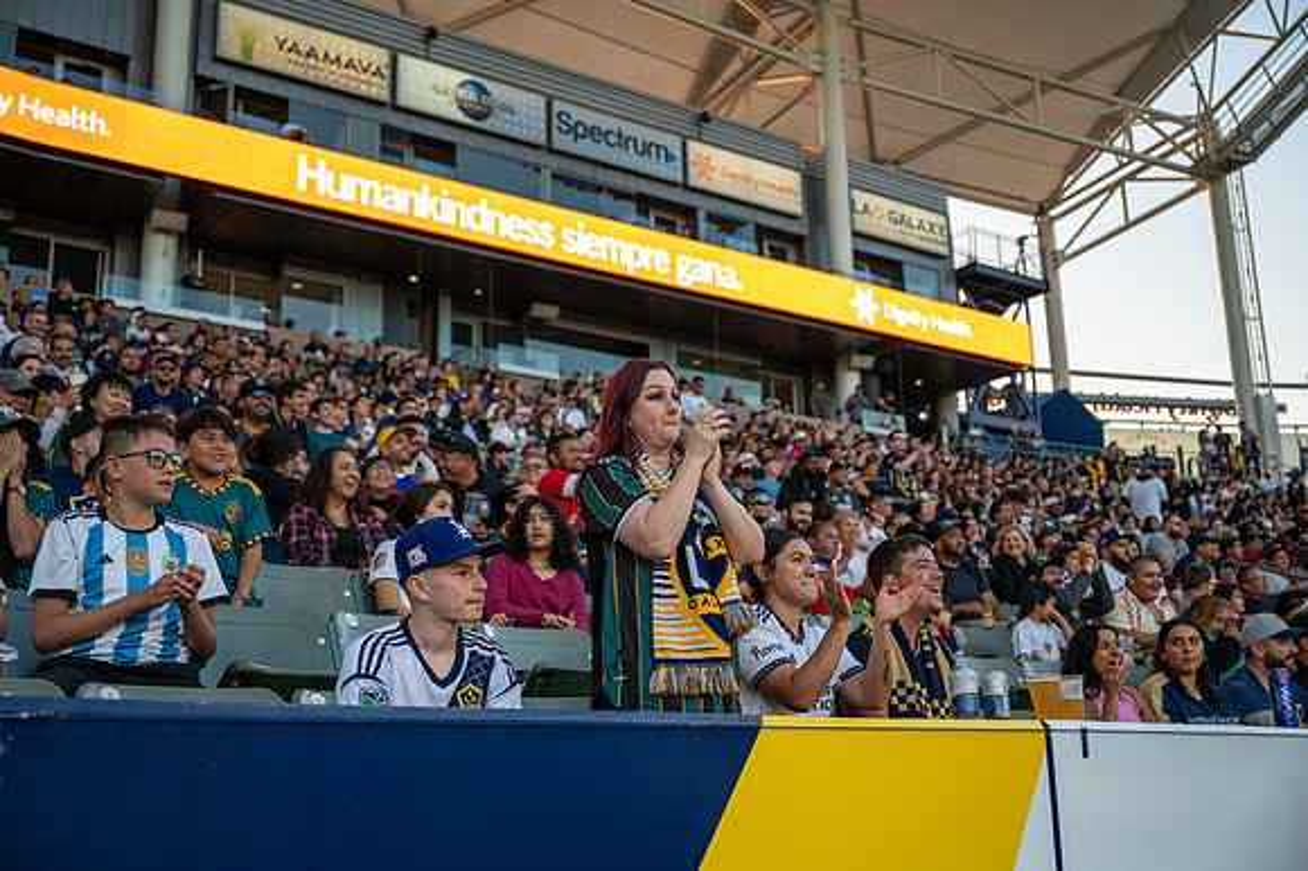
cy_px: 436
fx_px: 1344
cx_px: 654
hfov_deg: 51.9
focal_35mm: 37
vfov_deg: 35.9
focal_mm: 37
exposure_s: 1/1250
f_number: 2.8
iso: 500
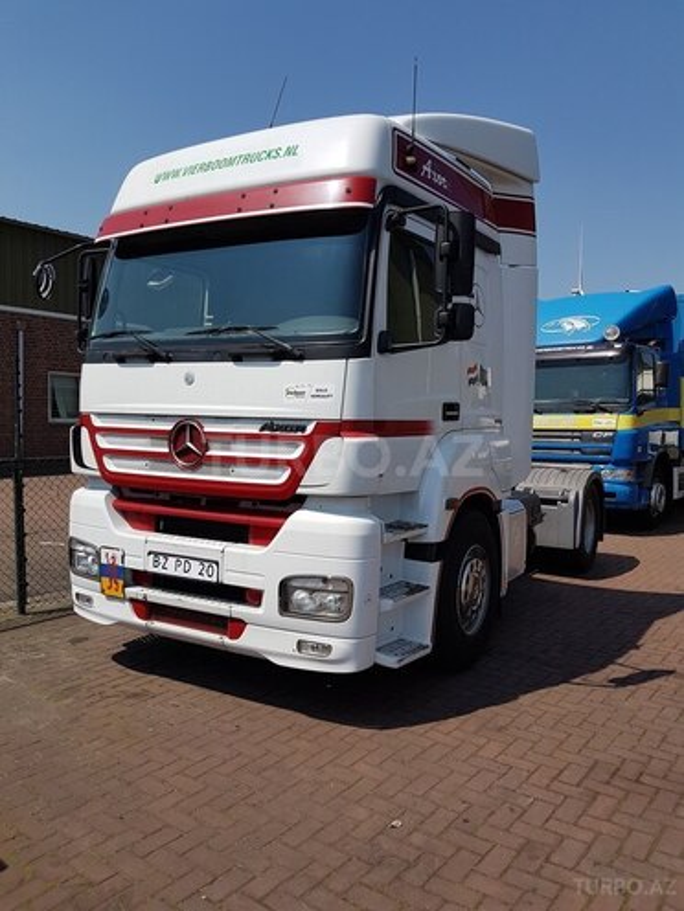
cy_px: 456
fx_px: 685
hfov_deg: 53.1
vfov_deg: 67.3
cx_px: 342
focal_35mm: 26
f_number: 1.7
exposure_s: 1/3280
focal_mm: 4.2
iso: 40
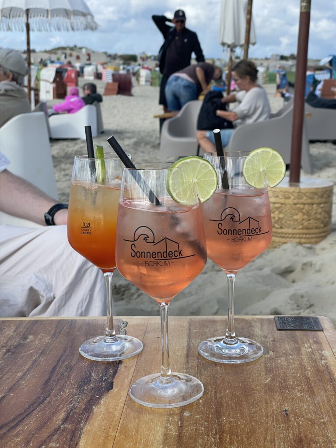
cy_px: 224
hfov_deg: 28.0
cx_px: 168
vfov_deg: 36.8
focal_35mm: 52
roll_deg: -3.2
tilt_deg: -11.6
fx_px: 673
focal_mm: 6
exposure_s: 1/1043
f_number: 2
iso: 25
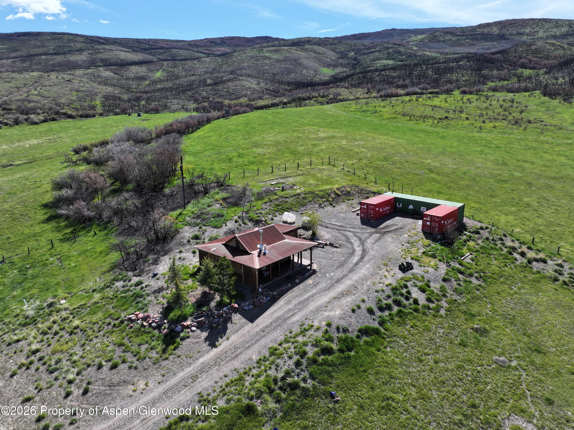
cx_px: 287
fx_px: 398
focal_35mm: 24
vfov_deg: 56.8
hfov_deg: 71.6
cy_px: 215
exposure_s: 1/2000
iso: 160
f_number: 2.8
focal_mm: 12.29
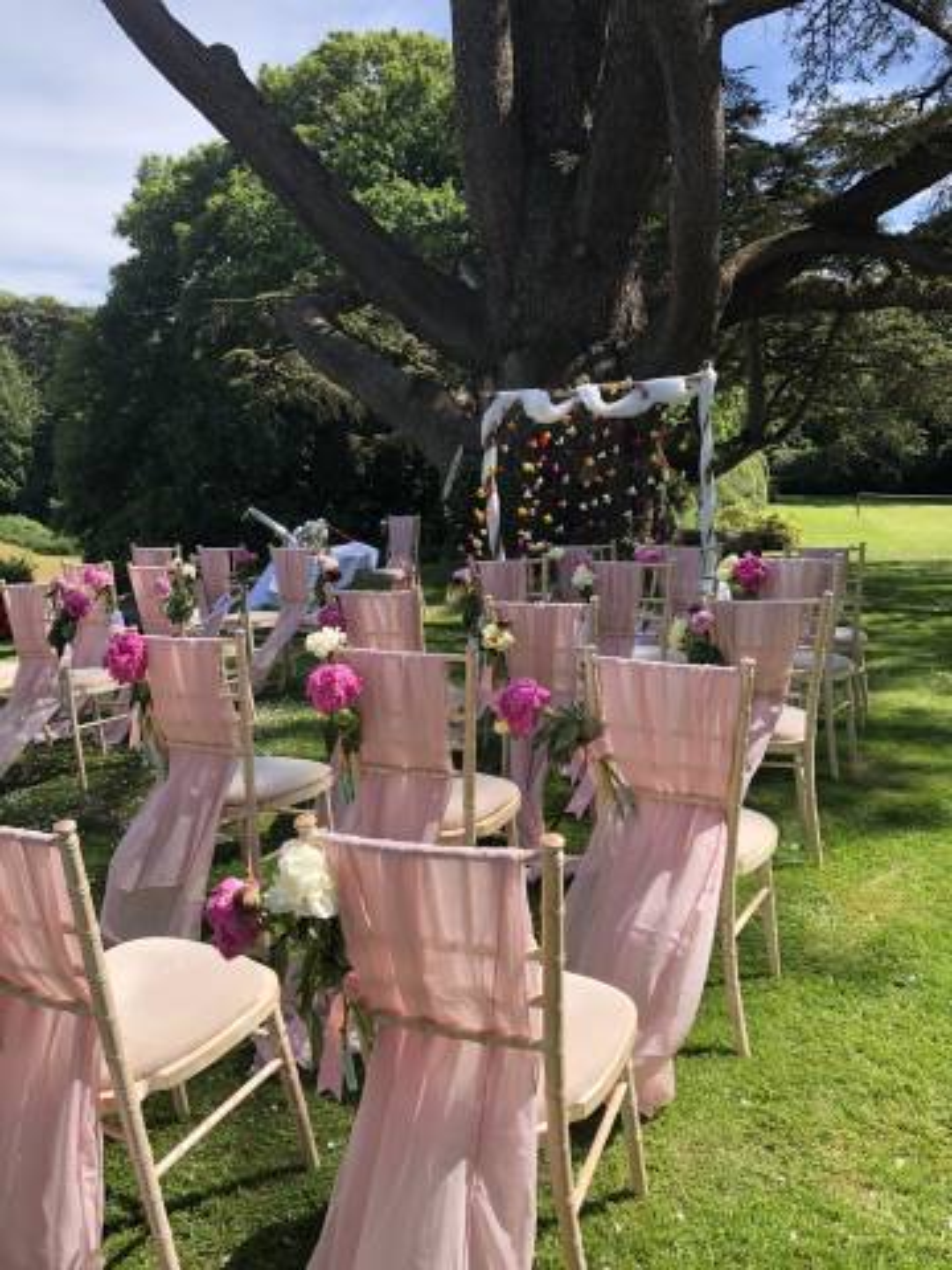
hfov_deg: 49.7
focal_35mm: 28
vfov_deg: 63.4
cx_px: 476
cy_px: 635
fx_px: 1027
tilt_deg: -9.7
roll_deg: +0.5
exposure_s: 1/842
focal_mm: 3.99
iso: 20
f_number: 1.8
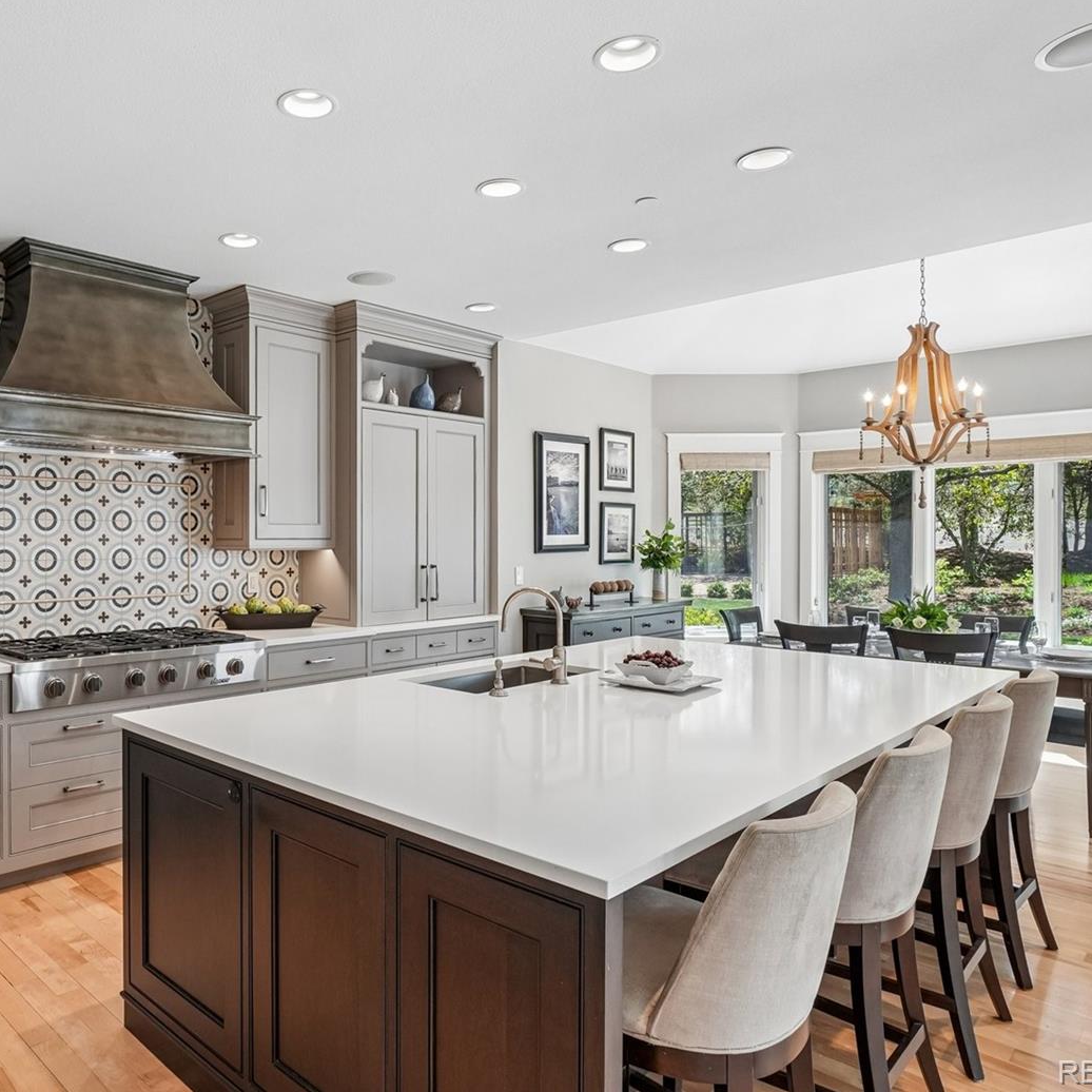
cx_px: 386
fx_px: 773
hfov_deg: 68.9
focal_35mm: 22
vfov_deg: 70.5
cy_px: 532
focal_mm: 11
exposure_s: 1/40
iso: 400
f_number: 8
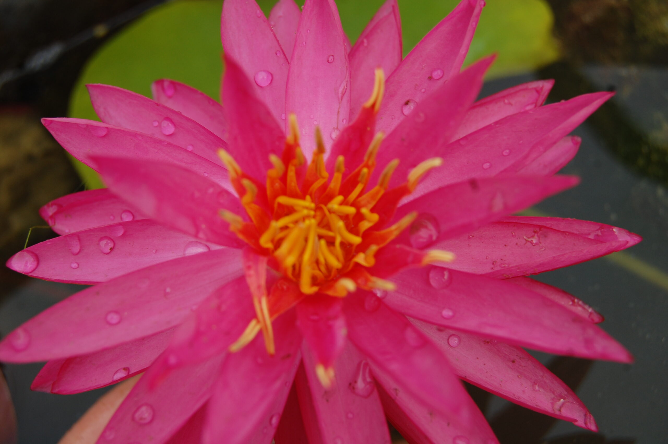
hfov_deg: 33.4
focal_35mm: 60
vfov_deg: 22.6
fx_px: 1112
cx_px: 334
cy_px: 222
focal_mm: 40
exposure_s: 1/200
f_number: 7.1
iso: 200
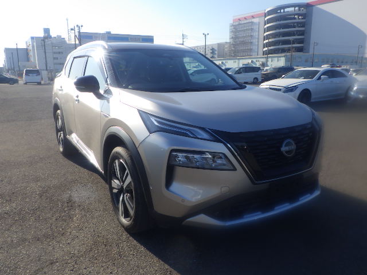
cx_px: 184
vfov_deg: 49.7
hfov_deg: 63.4
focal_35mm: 28
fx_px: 297
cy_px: 138
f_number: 4.2
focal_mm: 5
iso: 125
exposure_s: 1/800
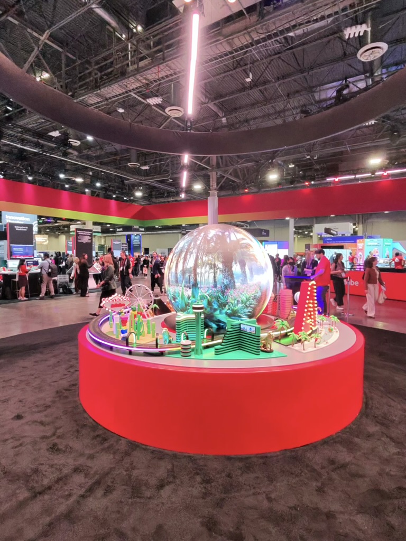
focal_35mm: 13
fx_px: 203
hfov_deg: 89.9
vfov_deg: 106.2
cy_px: 270
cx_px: 203
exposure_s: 1/59.9
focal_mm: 2.24
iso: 376
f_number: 2.2
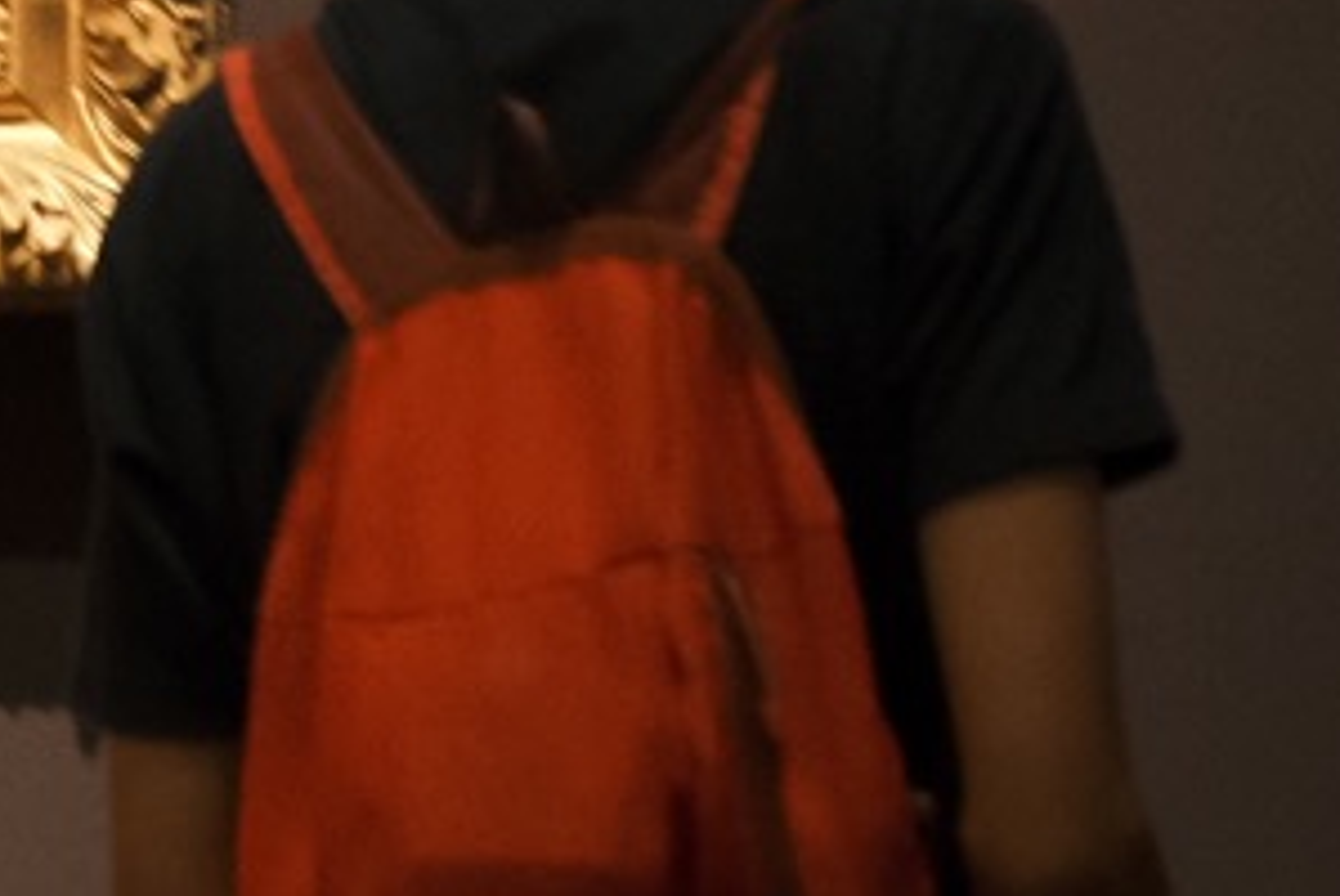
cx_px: -1730
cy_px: 363
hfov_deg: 4.5
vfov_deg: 3.1
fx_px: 16803
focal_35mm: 451
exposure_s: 1/60
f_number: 2.8
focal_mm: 50
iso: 3200
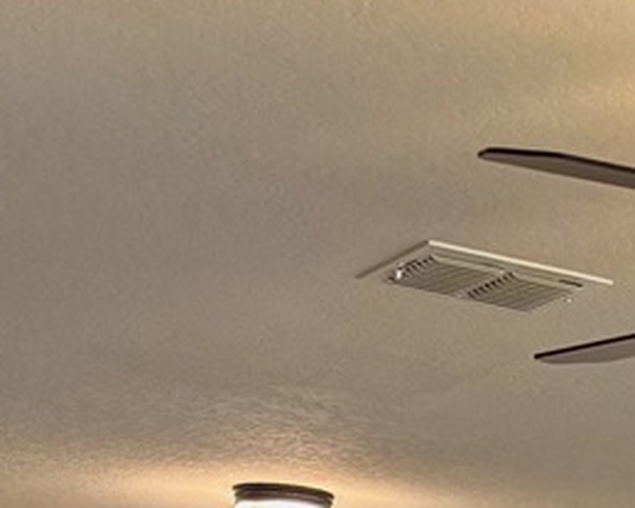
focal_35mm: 141
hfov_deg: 12.9
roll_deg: -1.4
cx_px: 964
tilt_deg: -2.1
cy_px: 1134
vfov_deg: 9.9
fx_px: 2649
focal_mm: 5.96
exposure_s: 1/60
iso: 160
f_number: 1.6
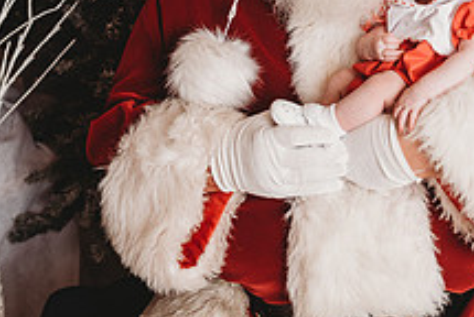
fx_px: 870
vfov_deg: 19.3
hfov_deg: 29.6
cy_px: -78
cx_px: 391
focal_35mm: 66
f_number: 3.2
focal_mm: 24
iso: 100
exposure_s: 1/160
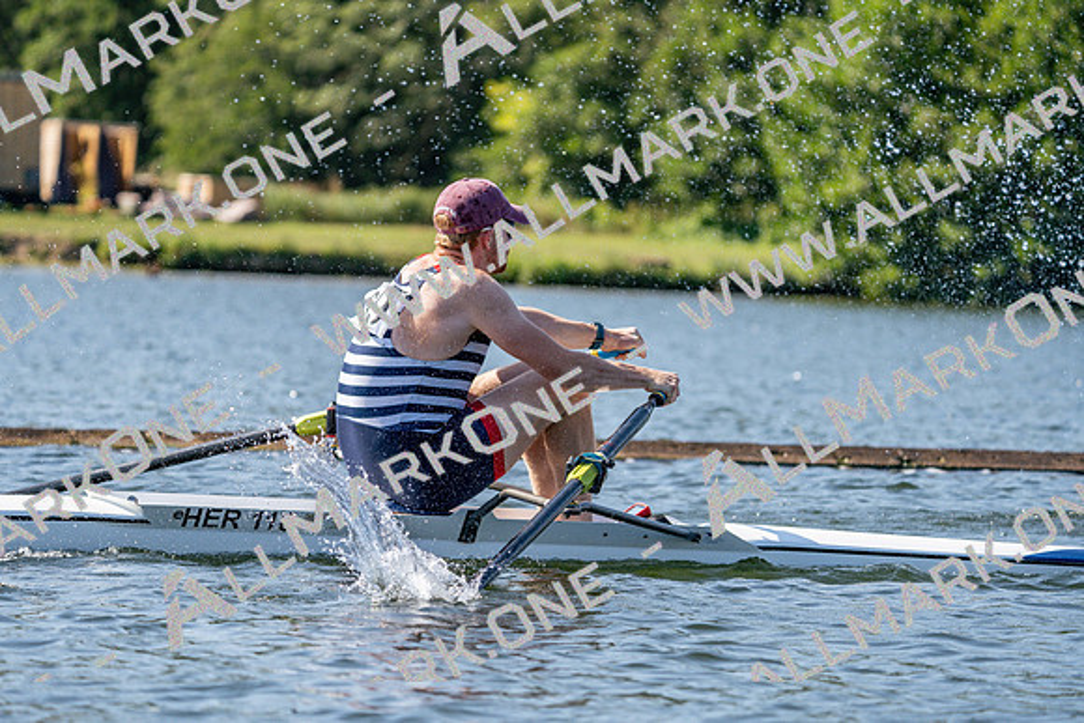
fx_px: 7047
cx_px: 542
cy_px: 362
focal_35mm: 234
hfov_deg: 8.8
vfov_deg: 5.9
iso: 320
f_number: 5.6
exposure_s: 1/1600
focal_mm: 234
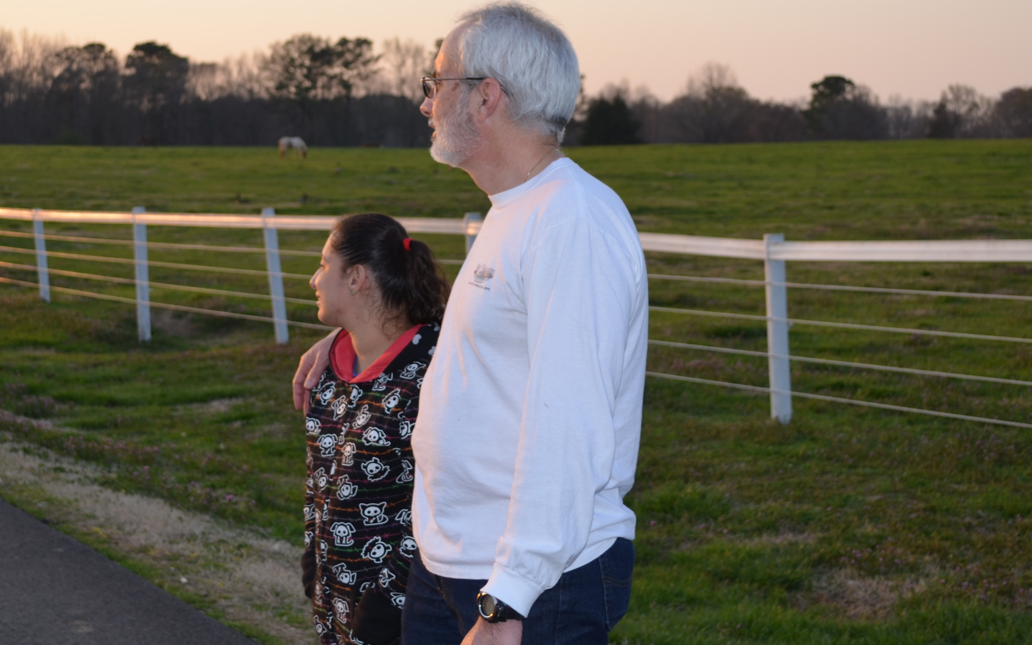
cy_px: 232
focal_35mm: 66
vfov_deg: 19.7
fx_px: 1856
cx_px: 459
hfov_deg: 31.0
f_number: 4.5
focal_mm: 28
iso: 110
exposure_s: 1/200
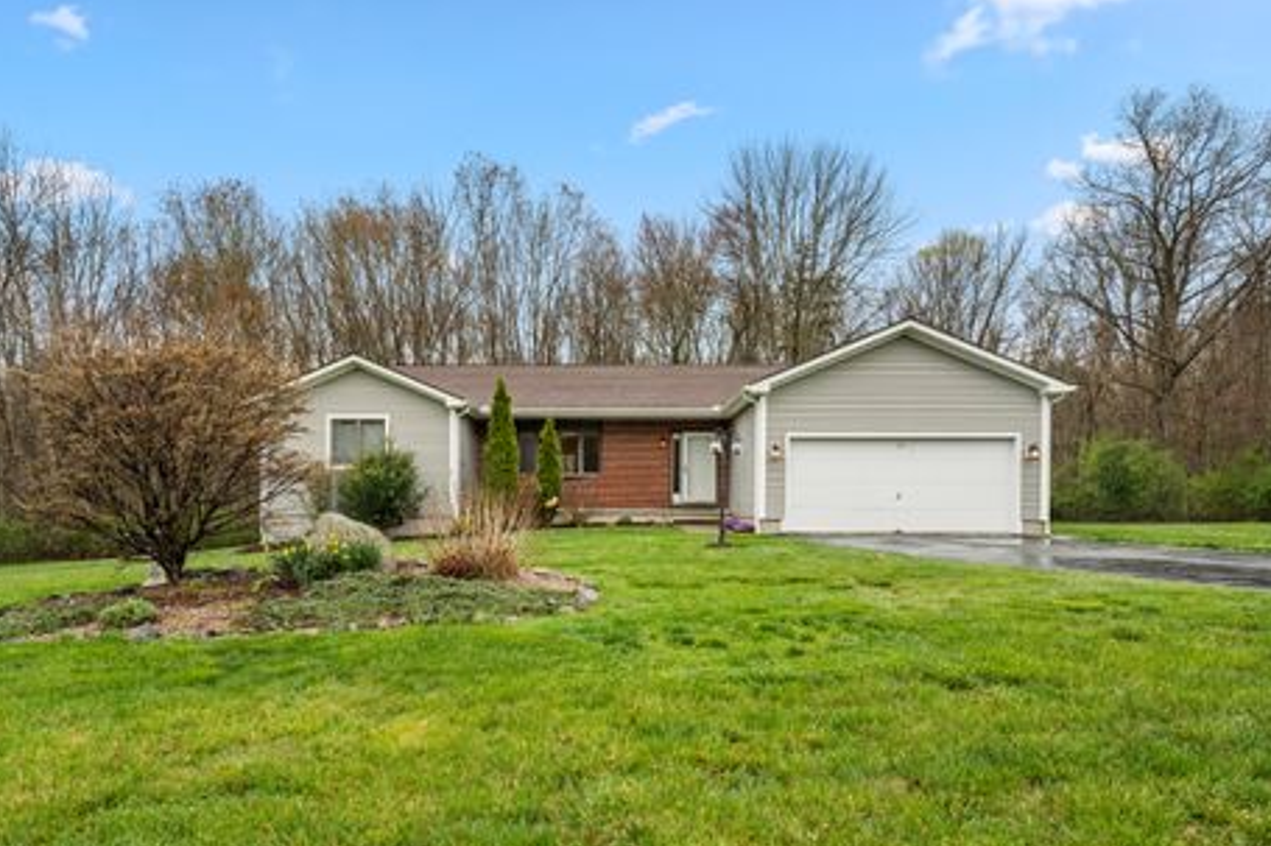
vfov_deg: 56.0
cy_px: 437
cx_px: 589
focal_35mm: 23
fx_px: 796
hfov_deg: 77.1
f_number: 9
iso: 320
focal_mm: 20.5
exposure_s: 1/25
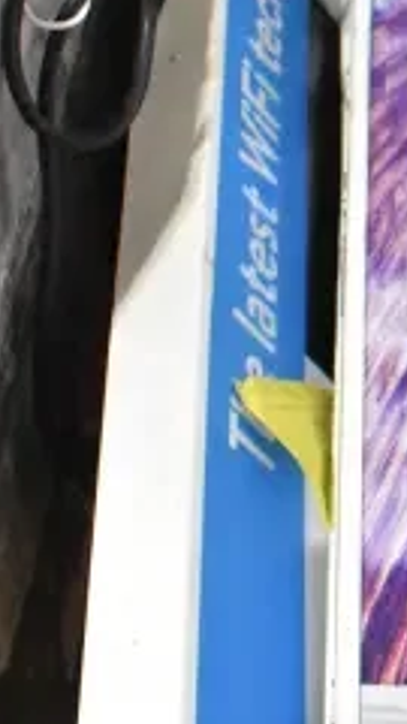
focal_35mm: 108
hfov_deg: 10.3
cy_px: 442
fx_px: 2072
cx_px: 811
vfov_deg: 19.8
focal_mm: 18
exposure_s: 1/250
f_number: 5
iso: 6400
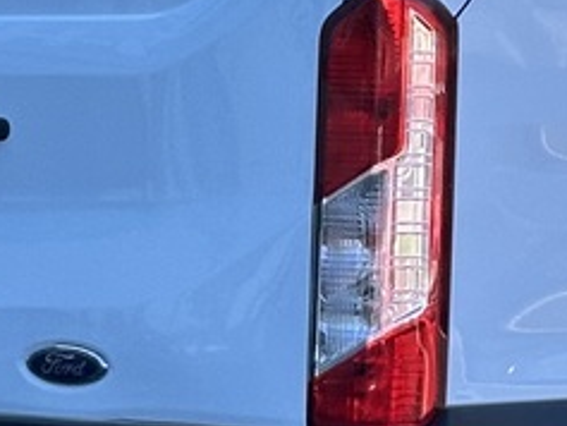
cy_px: 74
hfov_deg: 6.7
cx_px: 620
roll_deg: +0.6
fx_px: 4785
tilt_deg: +0.0
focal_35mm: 292
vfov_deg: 5.1
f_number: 1.78
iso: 64
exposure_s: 1/1242
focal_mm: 6.86
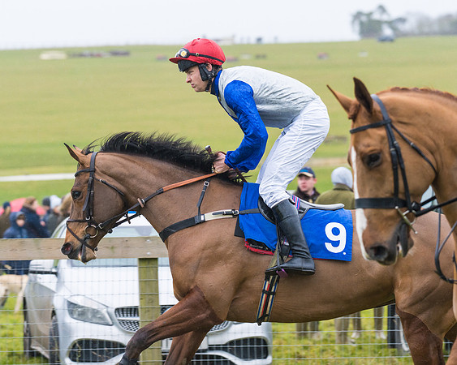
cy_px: 202
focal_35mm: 204
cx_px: 209
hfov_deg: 9.4
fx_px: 2765
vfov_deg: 7.6
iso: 800
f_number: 4
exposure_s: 1/800
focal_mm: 135
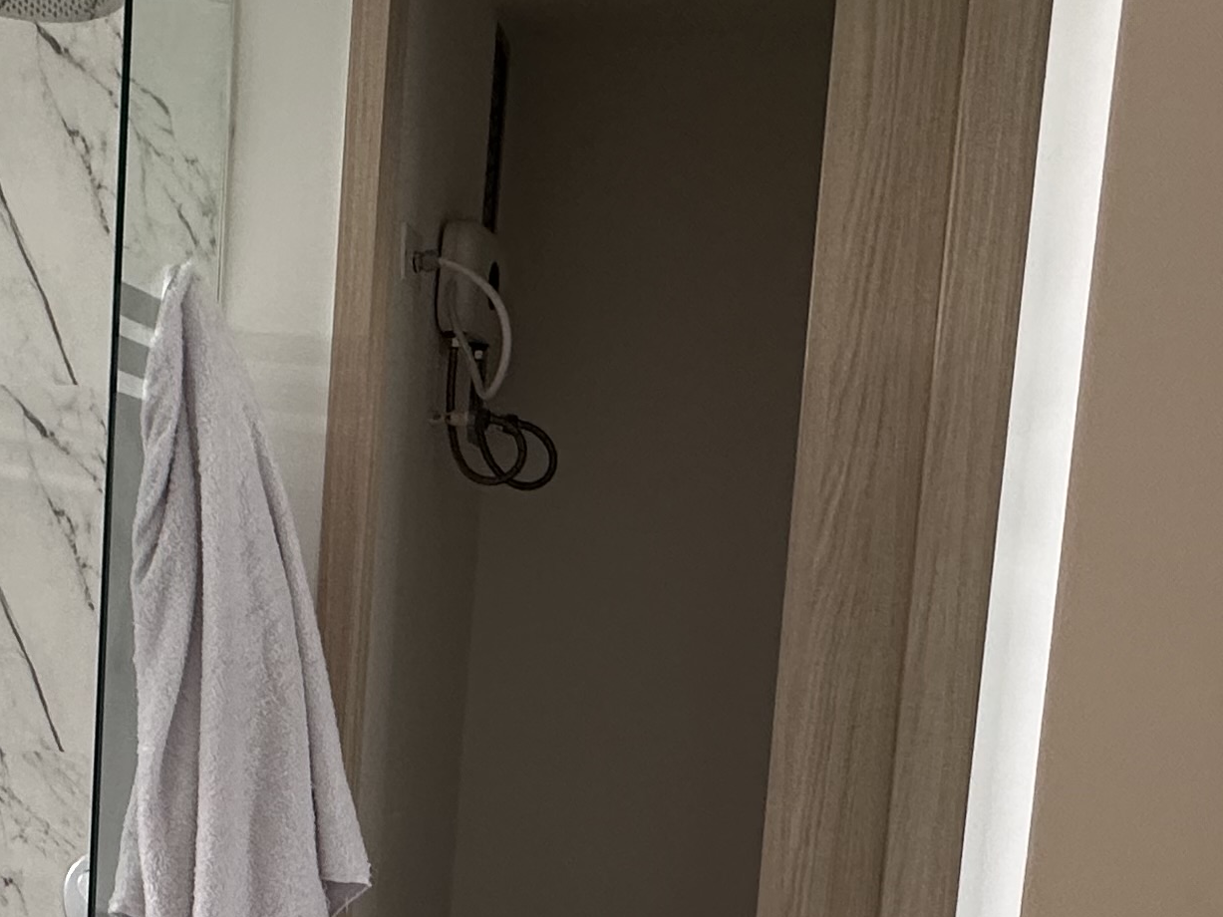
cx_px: 202
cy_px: 762
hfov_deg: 39.2
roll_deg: -3.1
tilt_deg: -6.8
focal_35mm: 46
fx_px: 1625
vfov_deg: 30.6
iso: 160
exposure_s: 1/99
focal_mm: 2.22
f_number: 2.2
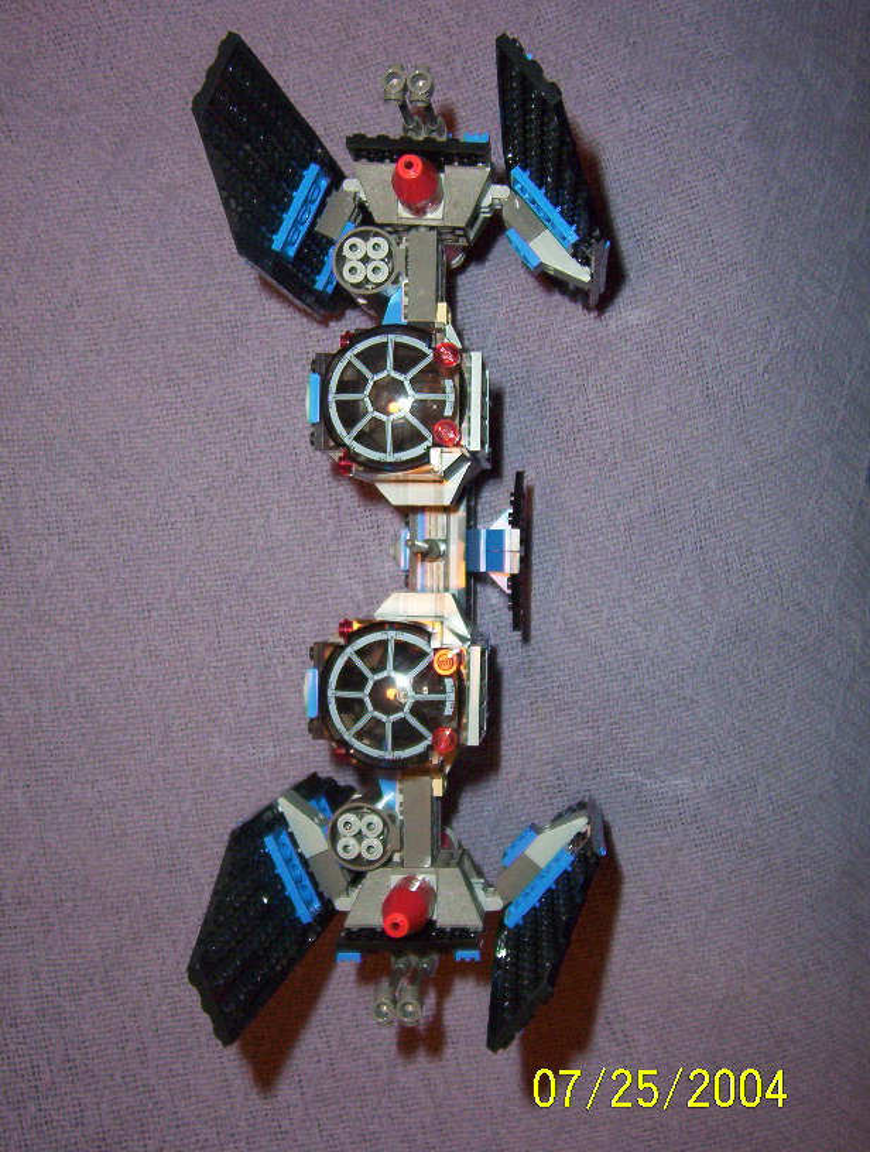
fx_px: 1201
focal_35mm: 36
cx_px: 435
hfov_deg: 39.8
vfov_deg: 51.2
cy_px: 576
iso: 140
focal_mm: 5.54
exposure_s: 1/30
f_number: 2.76
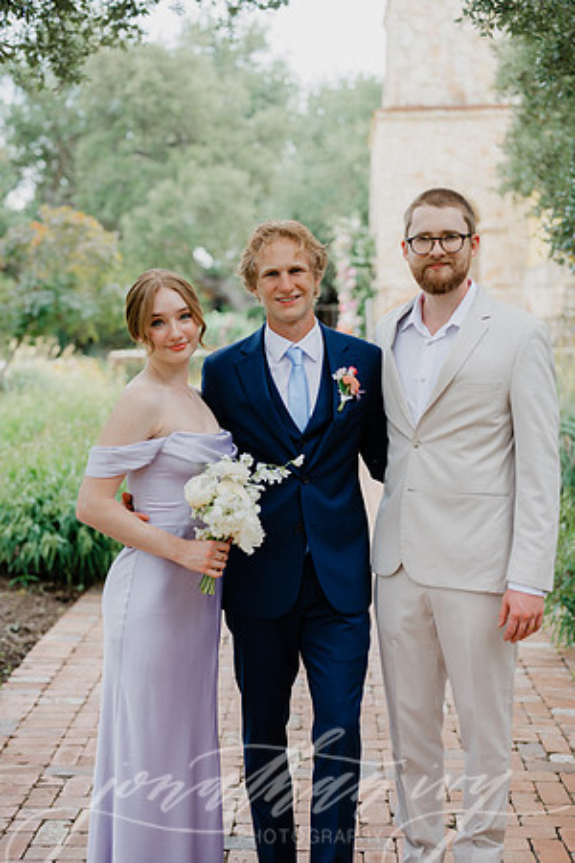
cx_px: 288
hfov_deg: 27.0
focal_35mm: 50
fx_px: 1198
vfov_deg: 39.6
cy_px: 432
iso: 160
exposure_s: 1/640
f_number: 2.5
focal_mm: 50
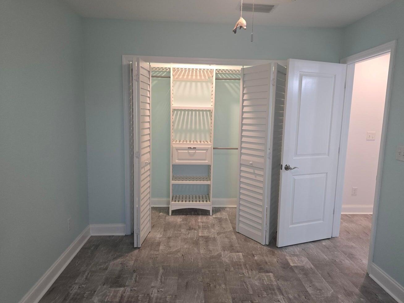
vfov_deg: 56.8
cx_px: 206
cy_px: 155
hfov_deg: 71.6
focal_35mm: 24
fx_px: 280
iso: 320
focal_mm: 6.3
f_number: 1.7
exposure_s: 1/120
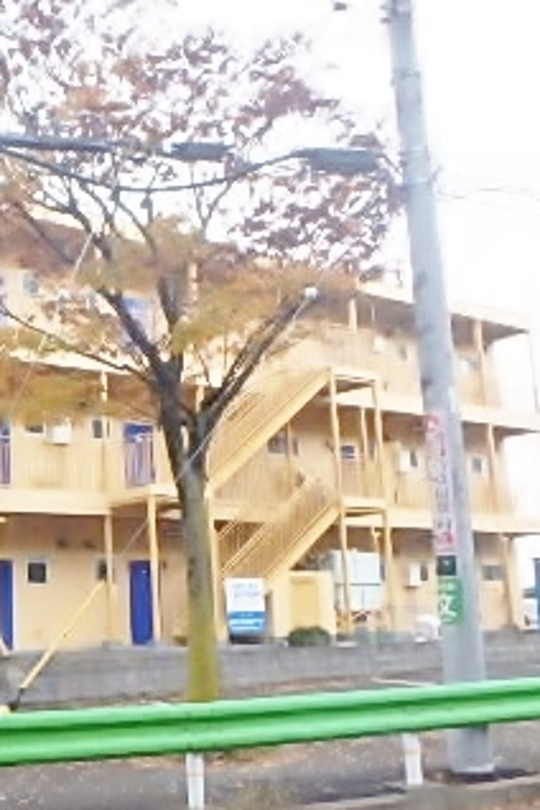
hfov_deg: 29.3
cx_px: 61
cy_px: 464
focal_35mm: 44
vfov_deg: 44.4
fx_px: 990
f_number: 3.5
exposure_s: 1/30
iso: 500
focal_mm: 3.7
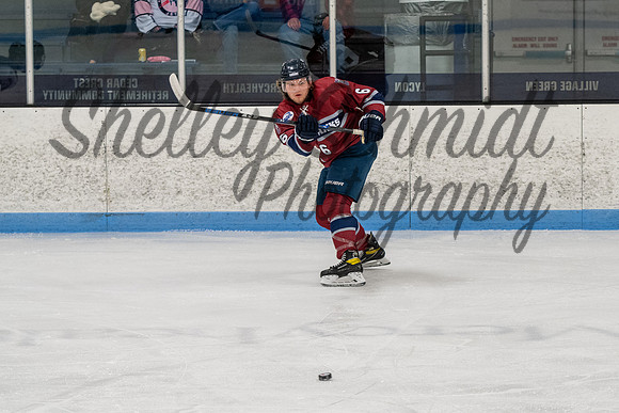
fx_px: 3226
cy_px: 192
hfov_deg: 11.0
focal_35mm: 188
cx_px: 329
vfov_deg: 7.3
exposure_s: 1/800
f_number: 3.2
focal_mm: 110
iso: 2000
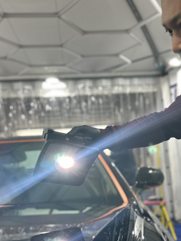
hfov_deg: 32.8
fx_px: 307
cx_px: 106
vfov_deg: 42.5
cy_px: 156
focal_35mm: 44
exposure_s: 1/100
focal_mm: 6.86
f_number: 1.78
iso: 100
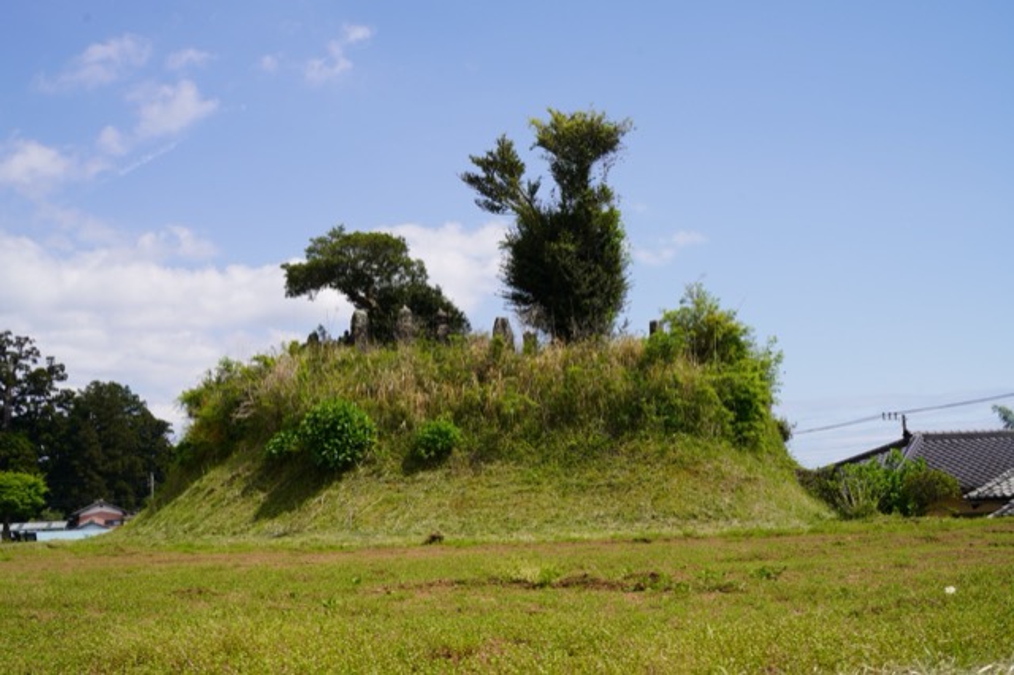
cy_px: 338
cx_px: 507
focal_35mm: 41
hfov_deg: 47.4
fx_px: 1154
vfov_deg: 32.6
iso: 100
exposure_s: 1/200
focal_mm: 41
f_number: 10
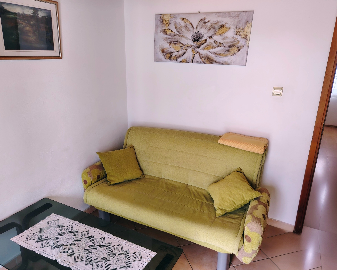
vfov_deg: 54.9
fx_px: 259
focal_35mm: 26
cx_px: 157
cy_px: 140
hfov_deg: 66.0
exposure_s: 1/50
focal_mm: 5.25
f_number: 1.75
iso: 259
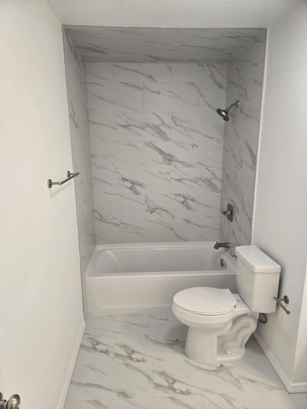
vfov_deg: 73.9
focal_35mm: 23
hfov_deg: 58.9
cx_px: 154
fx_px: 272
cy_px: 204
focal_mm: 5.4
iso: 50
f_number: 1.8
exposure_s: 1/60
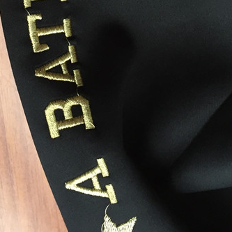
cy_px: -59
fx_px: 622
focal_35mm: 82
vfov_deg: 19.7
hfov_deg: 21.0
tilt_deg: -80.1
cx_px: 69
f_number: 2.2
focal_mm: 4.15
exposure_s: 1/33
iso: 100
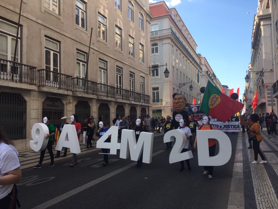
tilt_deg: +2.1
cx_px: 139
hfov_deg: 61.7
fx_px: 233
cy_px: 104
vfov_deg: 48.2
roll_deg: +1.8
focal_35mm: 29
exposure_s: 1/460
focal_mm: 4.15
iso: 25
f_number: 2.2
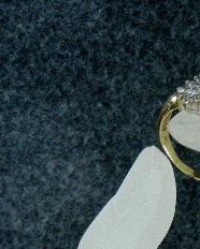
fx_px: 1530
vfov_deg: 9.3
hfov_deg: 7.4
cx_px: 286
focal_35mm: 207
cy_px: 188
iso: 249
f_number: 4.3
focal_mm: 13.9
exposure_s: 1/30
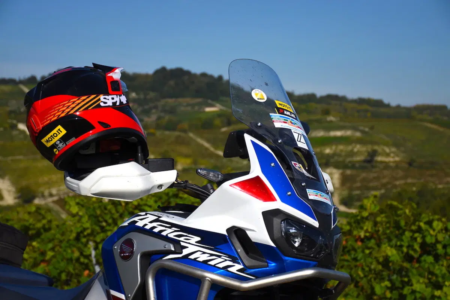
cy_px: 150
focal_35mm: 78
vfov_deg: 17.5
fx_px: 976
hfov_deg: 26.0
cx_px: 225
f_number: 4.8
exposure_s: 1/4000
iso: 220
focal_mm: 52
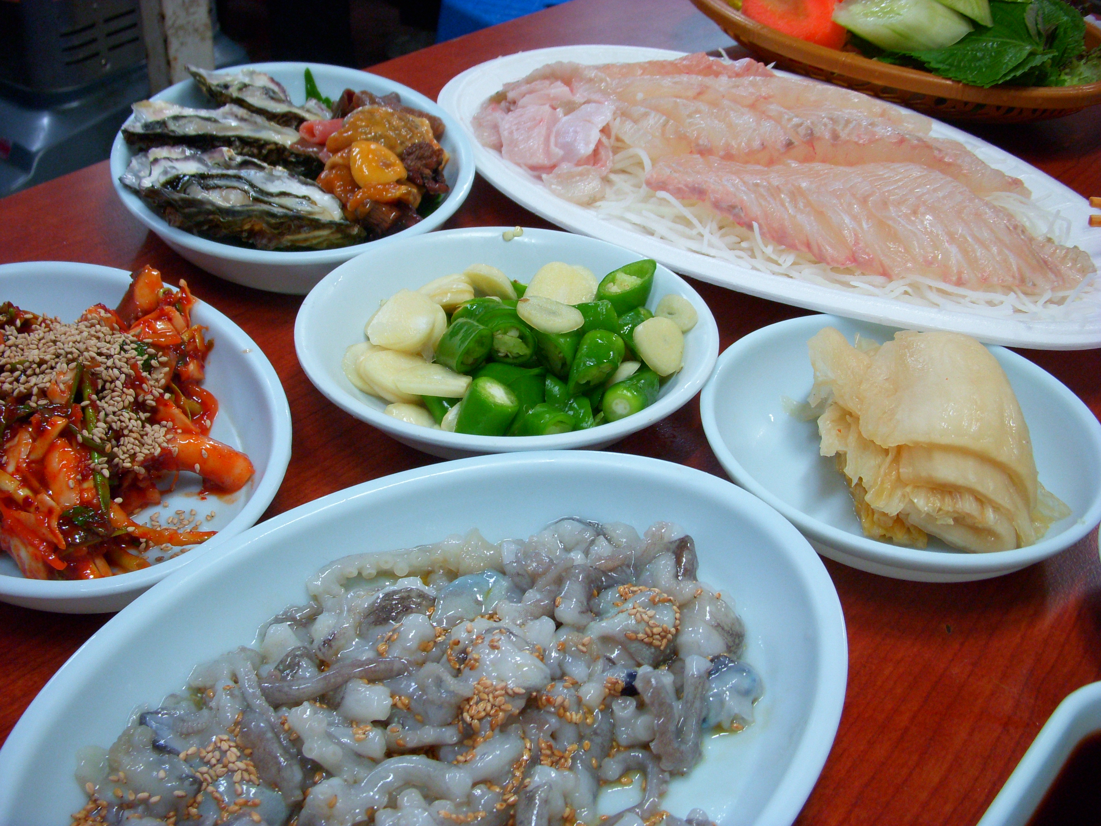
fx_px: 1209
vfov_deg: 37.7
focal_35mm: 38
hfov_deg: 49.0
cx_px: 550
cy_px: 413
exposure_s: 1/30
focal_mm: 6.3
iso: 200
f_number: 3.3
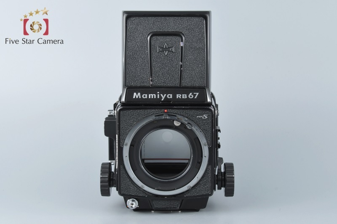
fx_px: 870
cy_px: 112
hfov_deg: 21.9
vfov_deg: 14.7
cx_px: 168
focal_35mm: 93
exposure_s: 1/250
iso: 400
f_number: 11
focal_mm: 62
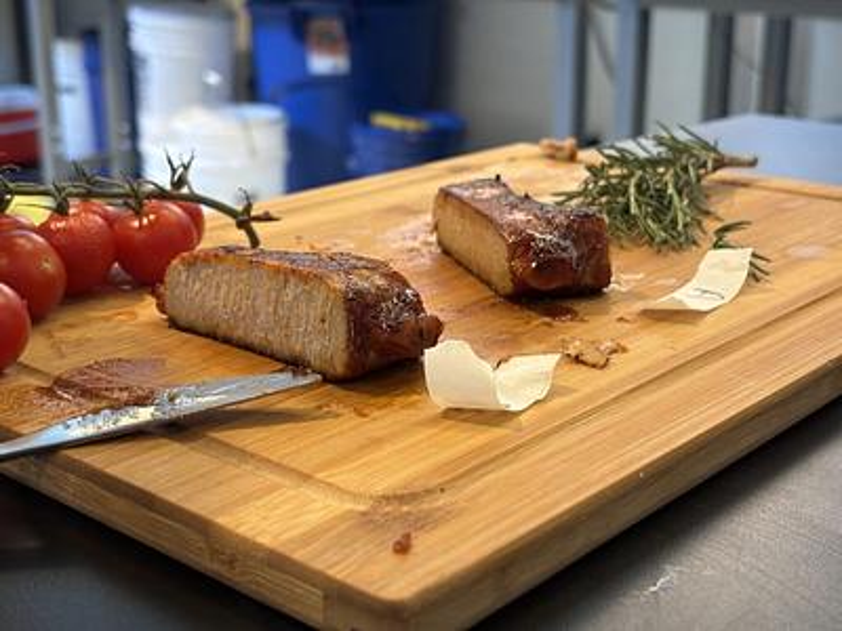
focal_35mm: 52
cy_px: 316
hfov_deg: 36.8
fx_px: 1265
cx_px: 421
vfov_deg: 28.0
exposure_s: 1/40
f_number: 1.6
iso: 160
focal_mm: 5.96
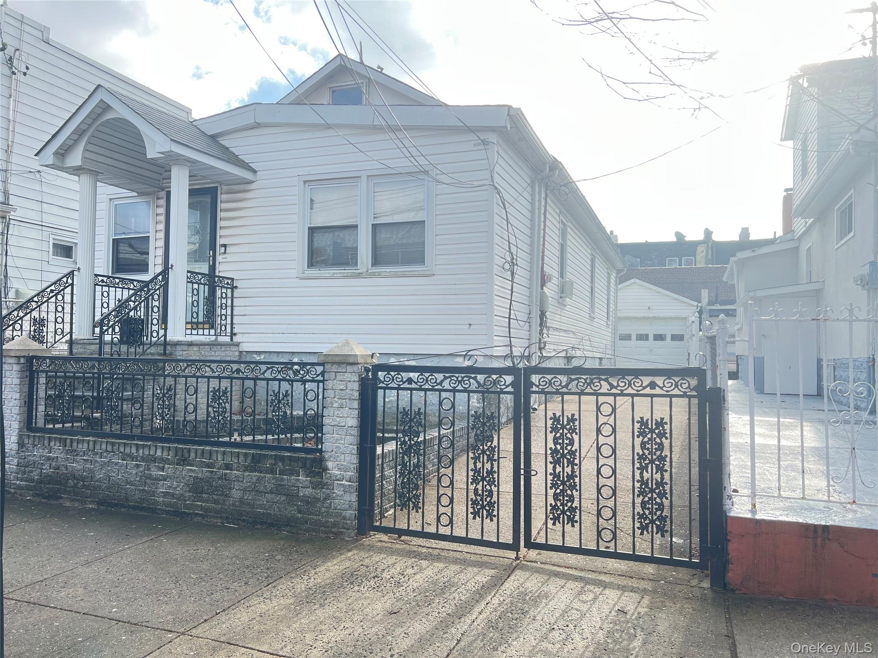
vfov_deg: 53.1
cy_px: 329
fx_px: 659
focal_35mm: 26
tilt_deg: +0.9
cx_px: 439
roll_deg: -0.9
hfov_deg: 67.3
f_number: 1.5
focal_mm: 5.7
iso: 50
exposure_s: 1/591
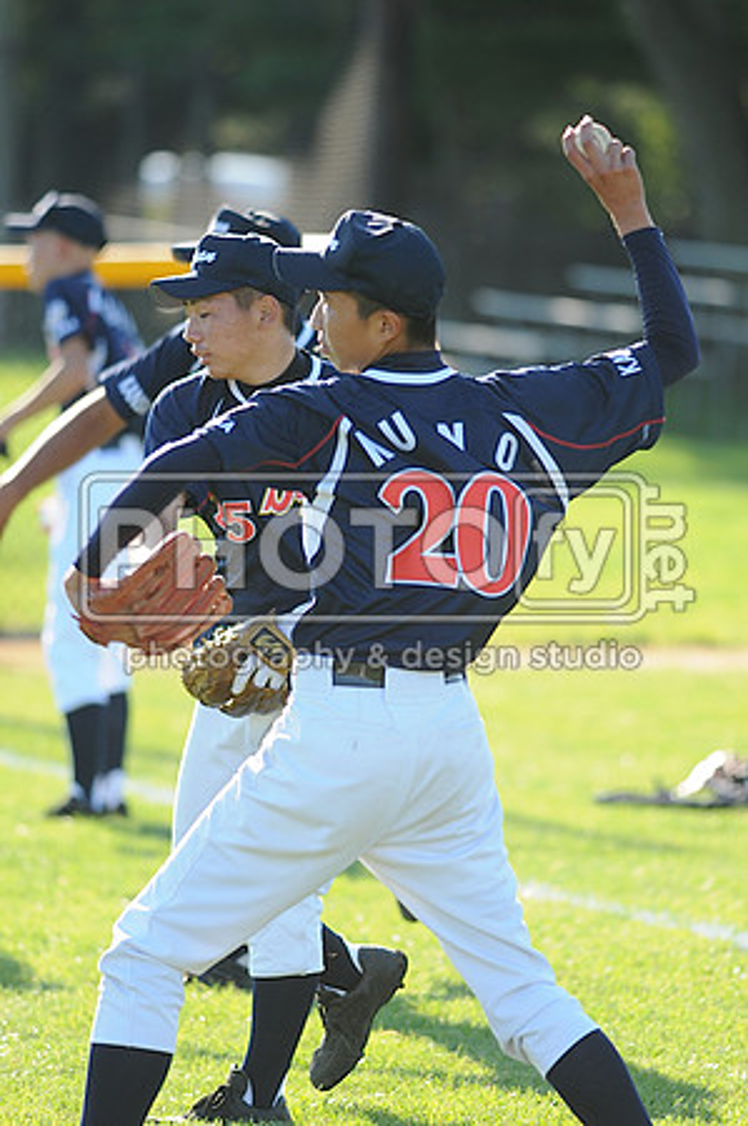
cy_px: 563
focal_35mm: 450
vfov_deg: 4.6
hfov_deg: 3.0
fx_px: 14056
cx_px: 374
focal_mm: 300
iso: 200
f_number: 4
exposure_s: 1/400
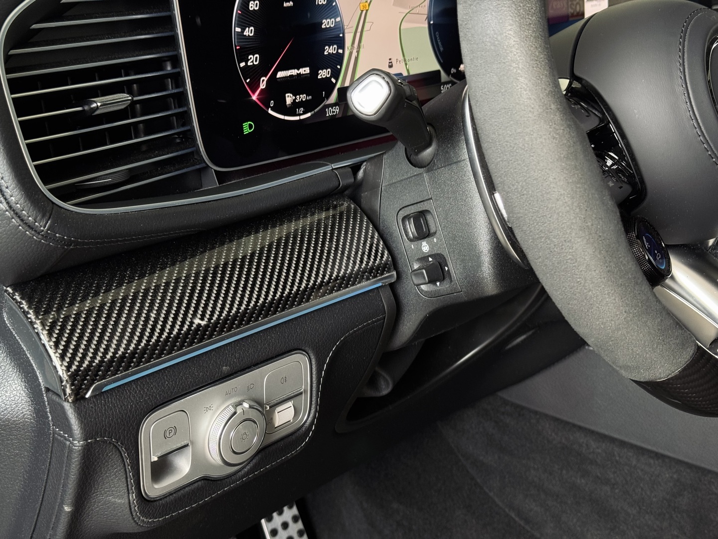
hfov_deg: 39.7
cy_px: 270
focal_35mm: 48
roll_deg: -0.9
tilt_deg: -18.9
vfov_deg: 30.3
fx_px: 996
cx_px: 359
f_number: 1.78
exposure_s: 1/60
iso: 125
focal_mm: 6.76
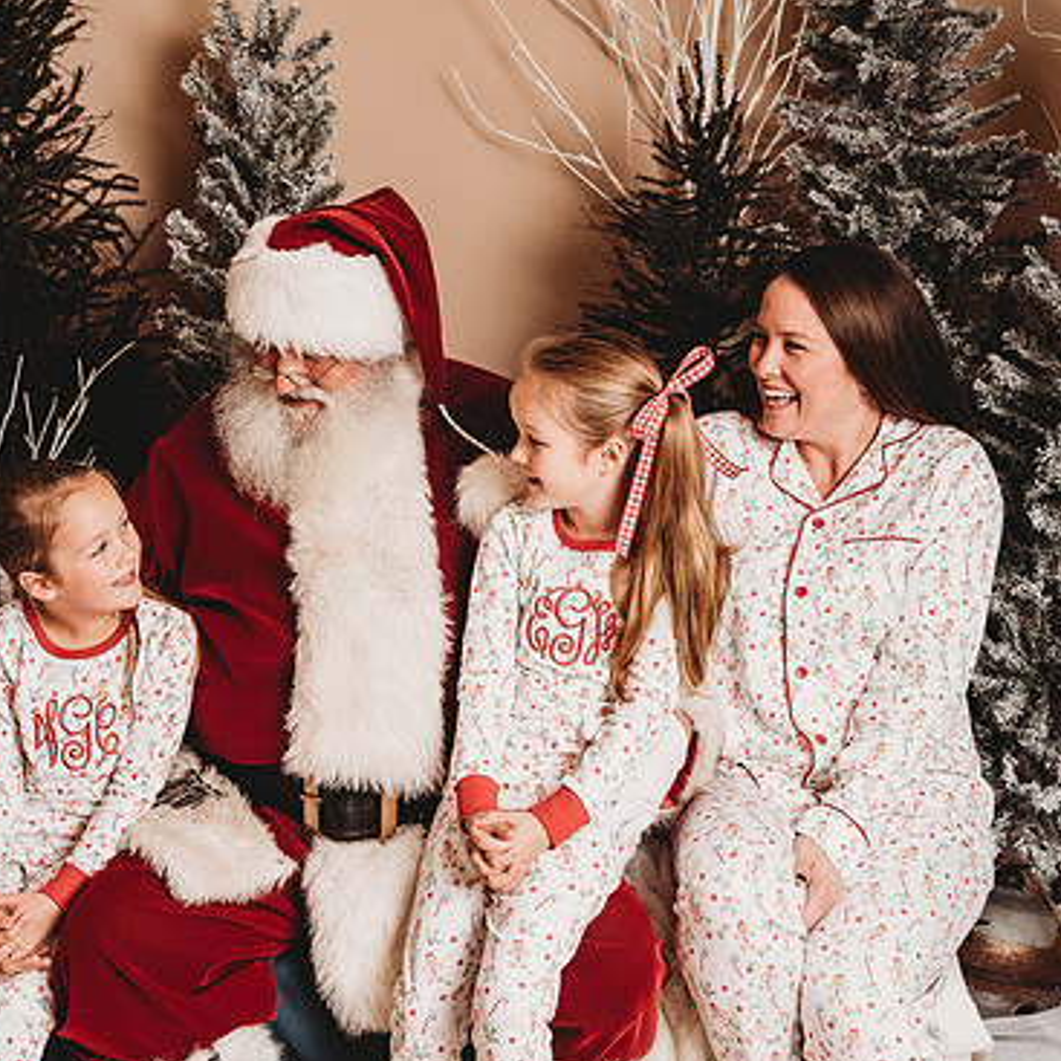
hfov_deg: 33.2
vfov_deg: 33.4
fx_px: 1769
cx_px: 376
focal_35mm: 51
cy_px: 528
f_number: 4
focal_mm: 38
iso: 100
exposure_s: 1/160
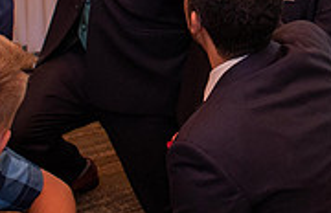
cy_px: -68
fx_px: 1329
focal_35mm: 146
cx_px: 326
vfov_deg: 9.0
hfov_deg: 14.0
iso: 800
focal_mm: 24
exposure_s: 1/80
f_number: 4.5
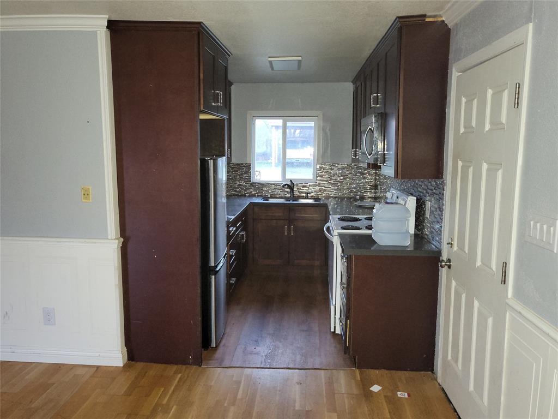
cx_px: 279
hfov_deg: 67.3
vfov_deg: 53.1
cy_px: 210
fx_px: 419
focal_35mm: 26
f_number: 1.8
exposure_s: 1/9.99
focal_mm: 4.25
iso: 320
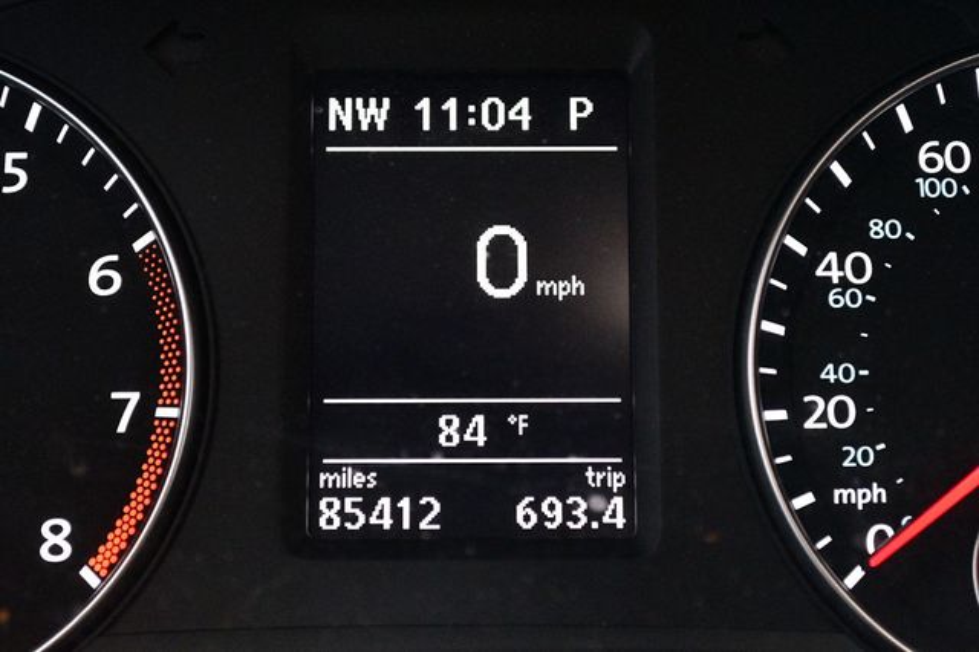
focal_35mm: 72
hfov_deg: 28.1
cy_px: 326
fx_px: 1957
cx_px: 490
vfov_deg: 18.9
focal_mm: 48
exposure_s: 1/60
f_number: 5.3
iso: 7200
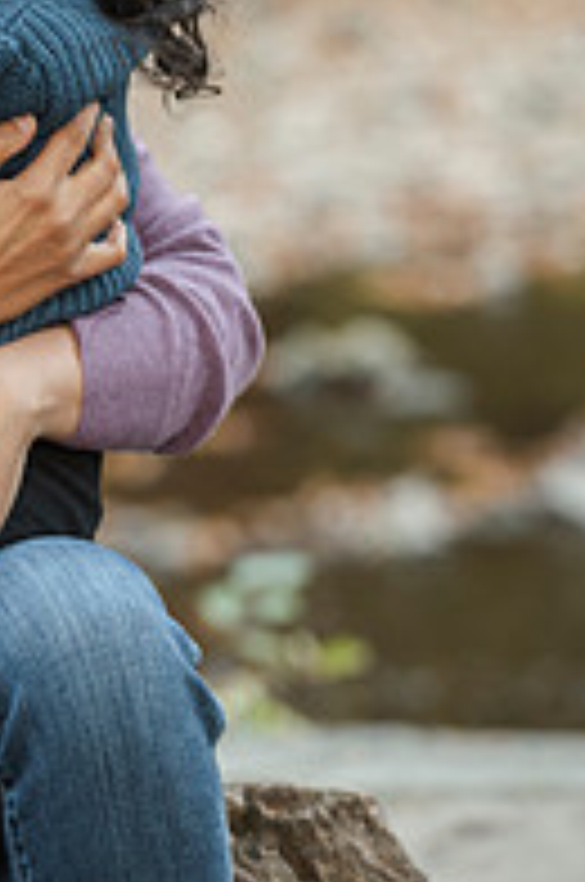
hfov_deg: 5.0
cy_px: 4
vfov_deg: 7.4
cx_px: -4
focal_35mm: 276
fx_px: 6751
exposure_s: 1/125
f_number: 4
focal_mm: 120
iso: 640
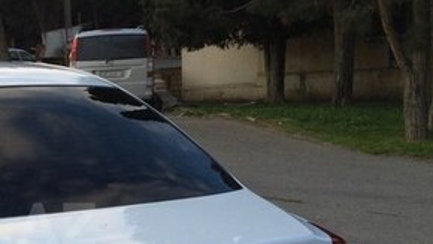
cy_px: 225
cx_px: -57
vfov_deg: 16.5
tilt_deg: -10.7
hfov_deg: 26.7
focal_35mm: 72
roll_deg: +1.3
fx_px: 827
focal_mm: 4.15
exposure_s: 1/323
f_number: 2.2
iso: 32
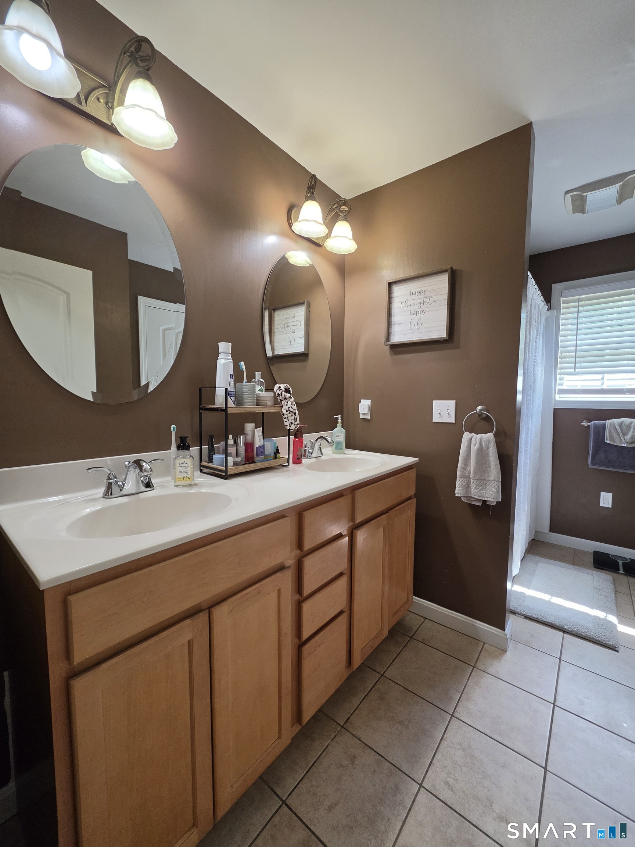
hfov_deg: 89.9
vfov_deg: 106.2
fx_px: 318
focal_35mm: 13
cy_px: 424
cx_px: 318
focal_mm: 2.2
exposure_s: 1/120
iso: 200
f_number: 1.9
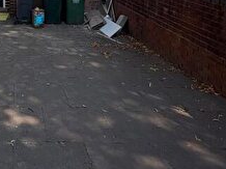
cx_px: -1
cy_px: -21
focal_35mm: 45
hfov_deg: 37.5
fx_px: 293
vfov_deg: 28.8
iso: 50
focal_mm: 2.22
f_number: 2.2
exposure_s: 1/1346
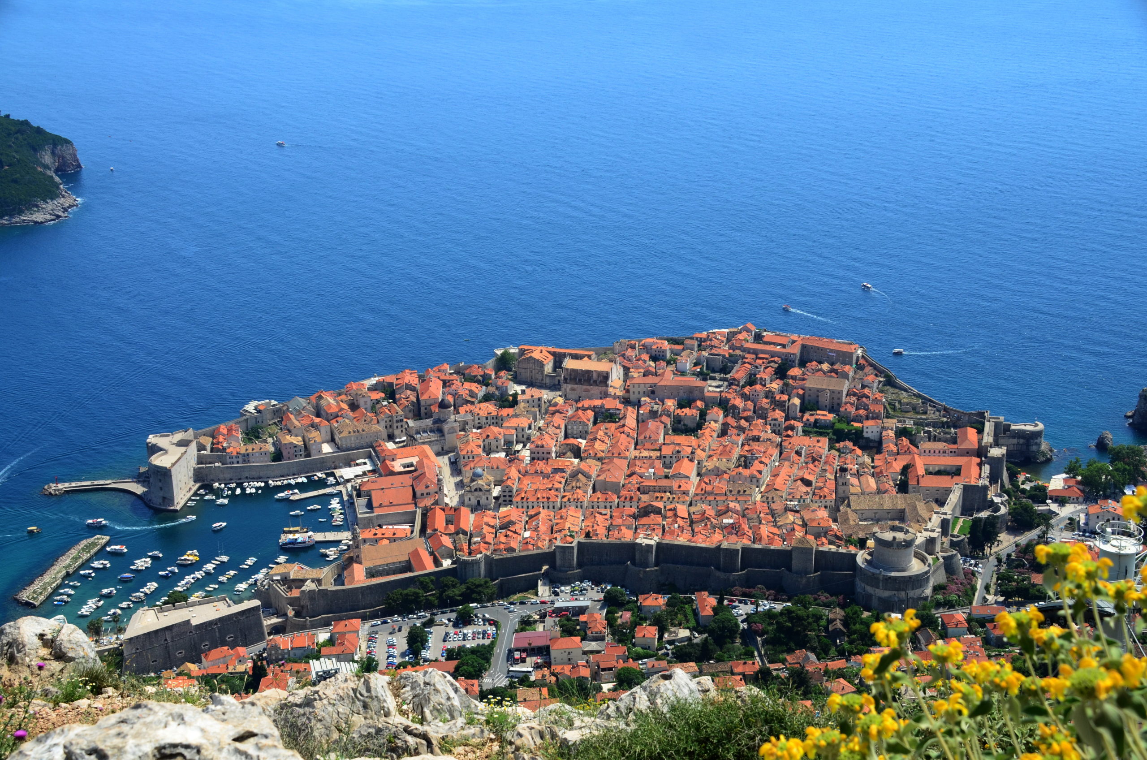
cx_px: 574
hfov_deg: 41.2
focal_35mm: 48
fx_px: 1526
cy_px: 380
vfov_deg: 28.0
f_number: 10
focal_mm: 32
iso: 320
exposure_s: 1/400
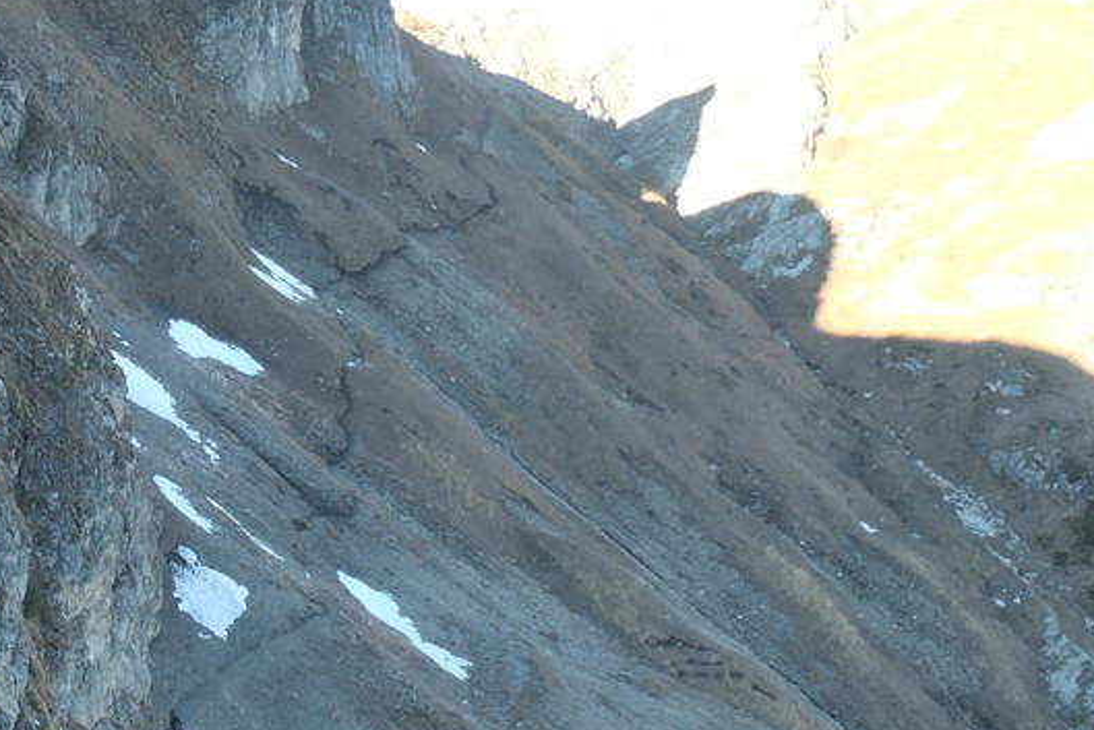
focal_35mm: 85
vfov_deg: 15.9
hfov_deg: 23.2
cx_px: 68
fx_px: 2584
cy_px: 645
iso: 200
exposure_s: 1/200
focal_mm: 10.9
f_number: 3.5
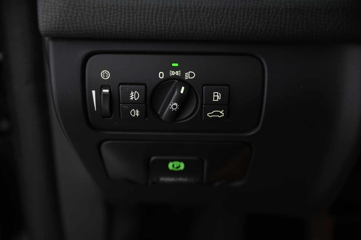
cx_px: 180
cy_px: 120
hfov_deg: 31.0
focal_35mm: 65
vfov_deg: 20.9
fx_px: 651
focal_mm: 65
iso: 2000
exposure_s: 1/20
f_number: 4
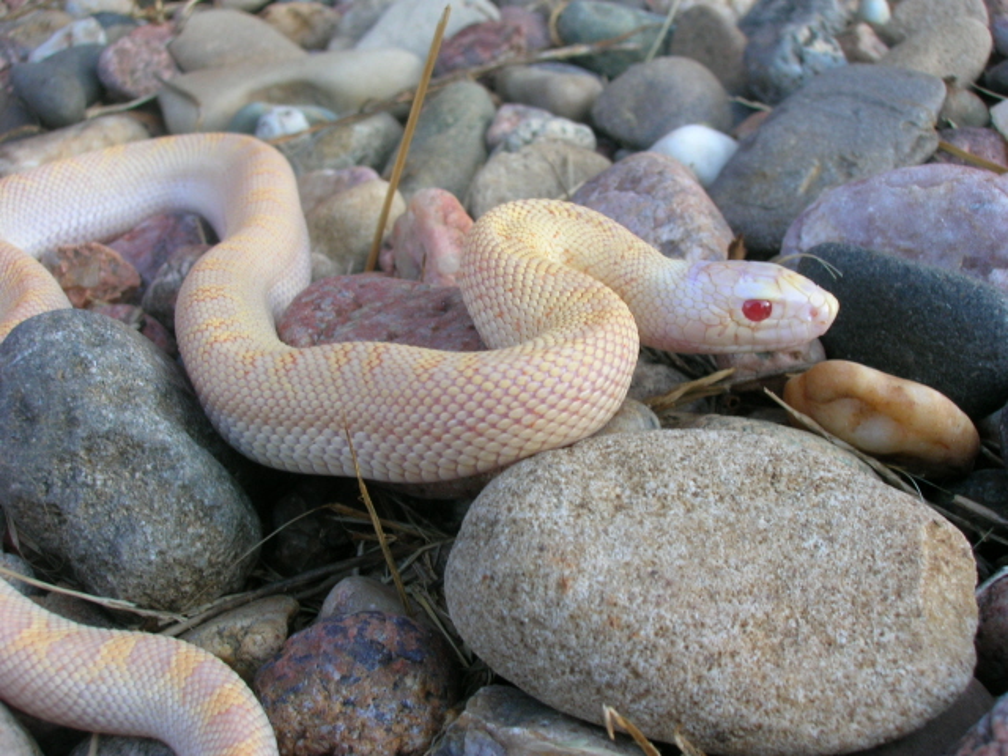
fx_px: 1339
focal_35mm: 46
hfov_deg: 41.2
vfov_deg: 31.5
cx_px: 504
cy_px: 378
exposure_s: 1/36.7
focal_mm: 7.7
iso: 50
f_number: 5.4
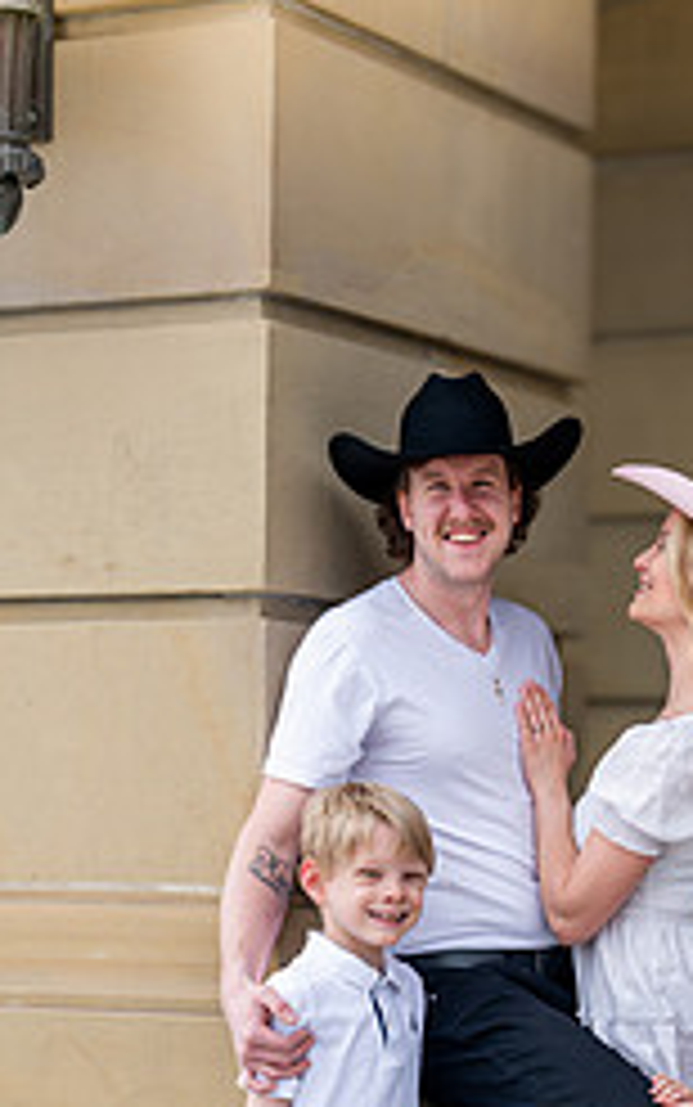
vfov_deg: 18.7
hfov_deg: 11.8
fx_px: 3320
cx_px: 598
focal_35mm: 110
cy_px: 927
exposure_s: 1/250
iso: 100
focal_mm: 59
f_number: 4.5
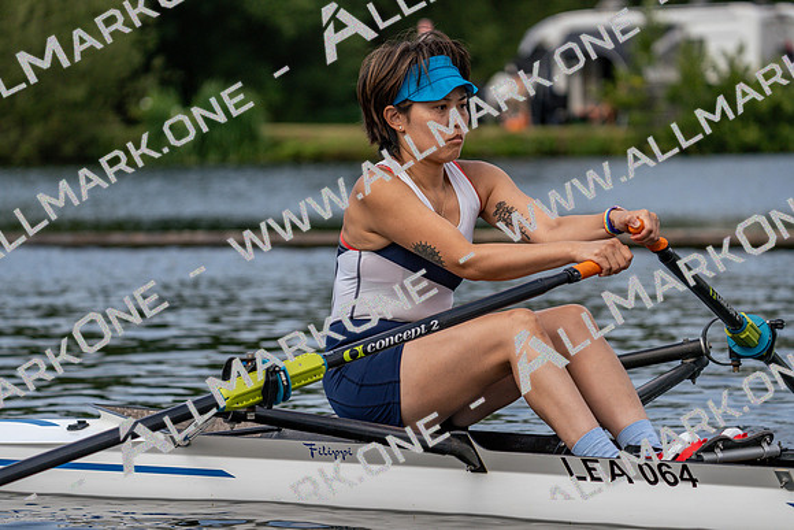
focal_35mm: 200
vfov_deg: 6.9
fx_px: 4412
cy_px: 265
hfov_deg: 10.3
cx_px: 397
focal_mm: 200
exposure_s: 1/1600
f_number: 5.6
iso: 320
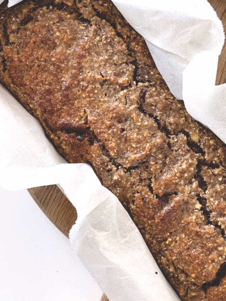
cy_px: 134
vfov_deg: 20.2
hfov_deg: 15.2
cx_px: 165
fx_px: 844
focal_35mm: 97
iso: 80
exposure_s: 1/99
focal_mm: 7.5
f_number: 2.2
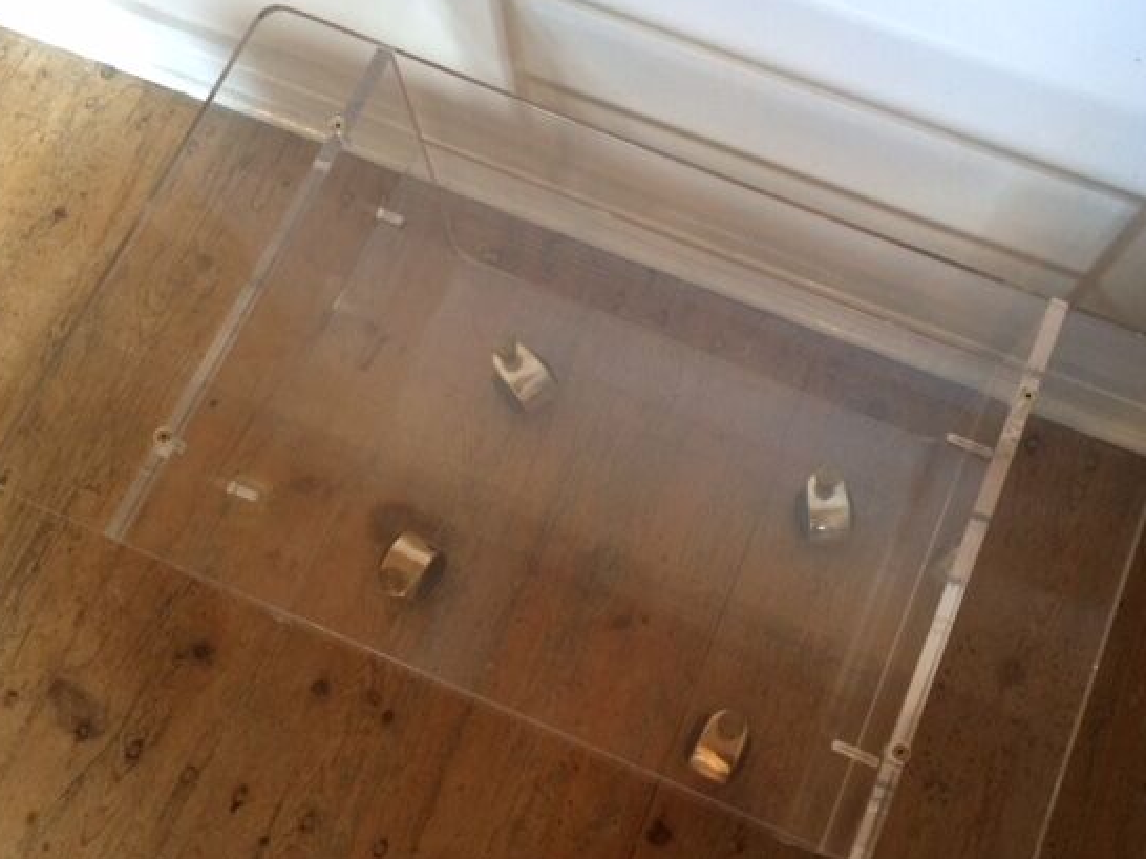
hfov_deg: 53.8
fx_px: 1125
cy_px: 481
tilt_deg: -75.0
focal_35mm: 34
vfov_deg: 41.7
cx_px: 642
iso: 250
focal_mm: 4.15
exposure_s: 1/25
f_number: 2.2
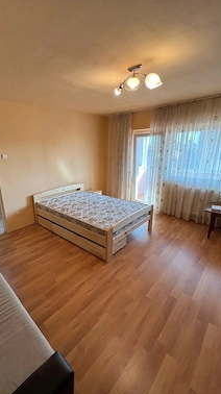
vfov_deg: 103.0
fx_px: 157
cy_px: 198
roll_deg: +0.7
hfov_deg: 69.8
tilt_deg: -17.0
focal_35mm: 15
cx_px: 90
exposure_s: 1/100
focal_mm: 1.57
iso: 125
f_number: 1.8
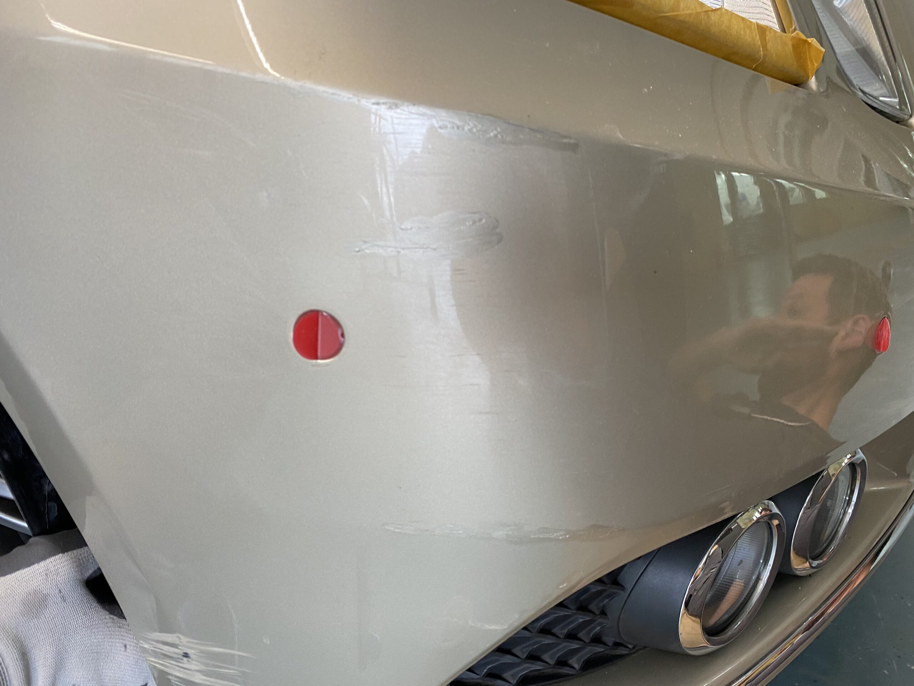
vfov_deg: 53.1
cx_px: 457
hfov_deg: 67.3
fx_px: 687
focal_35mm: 26
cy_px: 343
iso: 64
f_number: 1.8
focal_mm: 4.25
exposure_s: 1/50
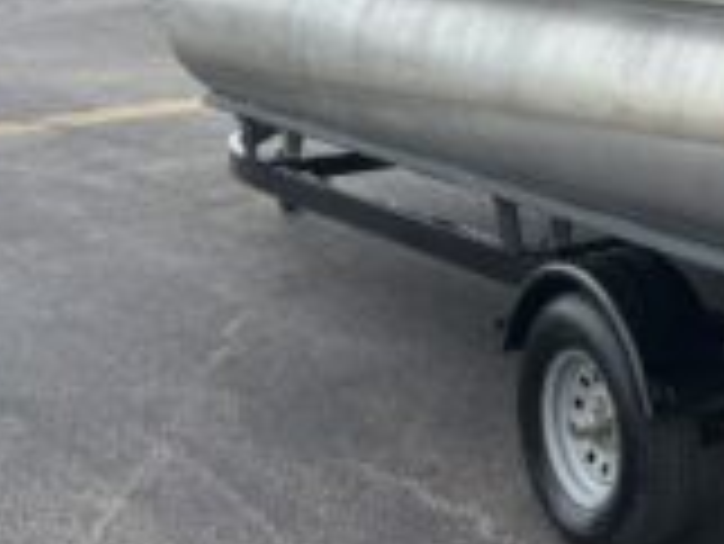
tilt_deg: +3.3
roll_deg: +0.5
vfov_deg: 16.2
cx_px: 1055
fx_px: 1800
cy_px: -189
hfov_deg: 20.0
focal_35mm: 86
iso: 50
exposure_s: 1/3311
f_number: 1.6
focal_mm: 5.96
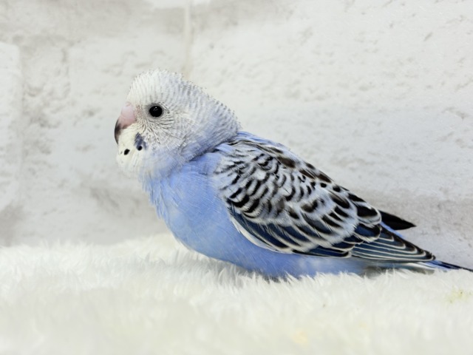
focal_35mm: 52
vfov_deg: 28.0
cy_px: 178
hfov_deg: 36.8
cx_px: 236
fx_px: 711
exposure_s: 1/100
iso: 64
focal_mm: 5.96
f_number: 1.6
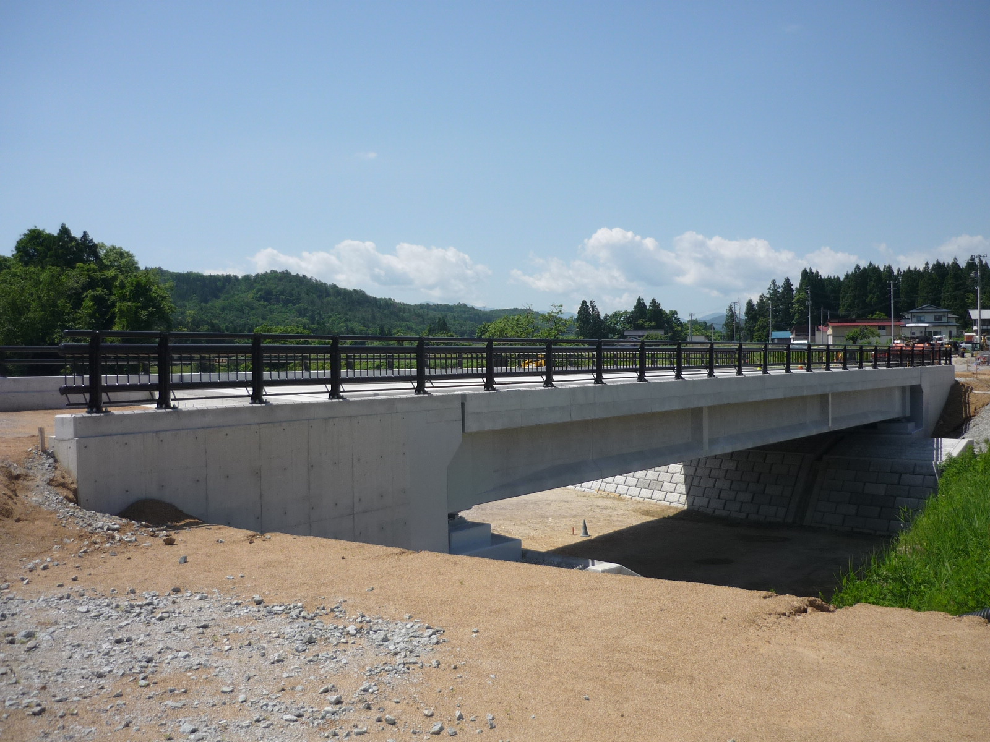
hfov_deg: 55.4
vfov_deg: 42.9
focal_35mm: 33
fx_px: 944
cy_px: 371
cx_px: 495
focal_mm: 5.5
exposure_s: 1/250
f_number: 8
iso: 100
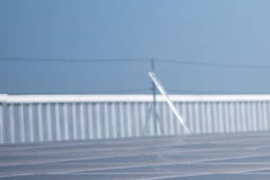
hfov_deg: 7.0
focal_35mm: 284
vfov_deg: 4.8
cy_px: 29
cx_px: 529
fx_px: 2129
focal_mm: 70
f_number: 2.8
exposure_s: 1/3200
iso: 100
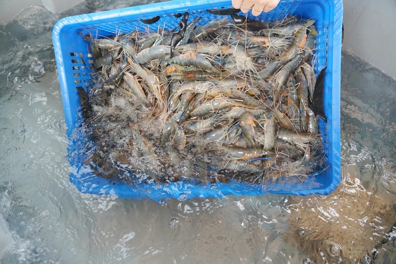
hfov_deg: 65.5
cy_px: 132
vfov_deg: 46.4
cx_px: 198
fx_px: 308
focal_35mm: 28
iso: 500
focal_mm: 28
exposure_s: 1/160
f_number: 4
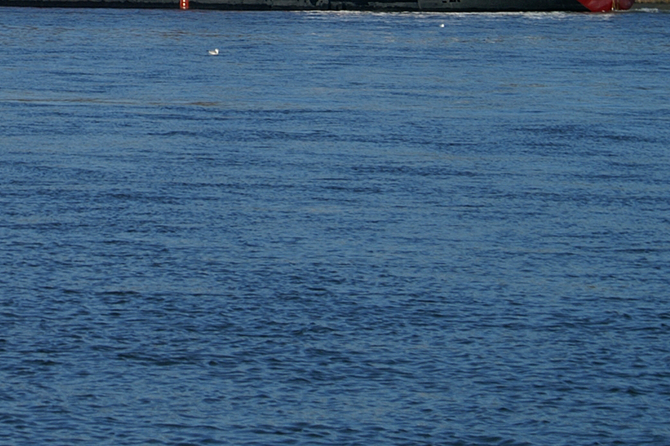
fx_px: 5653
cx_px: -127
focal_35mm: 304
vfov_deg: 4.5
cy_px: -184
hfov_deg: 6.7
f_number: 10
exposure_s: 1/300
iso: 100
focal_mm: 70
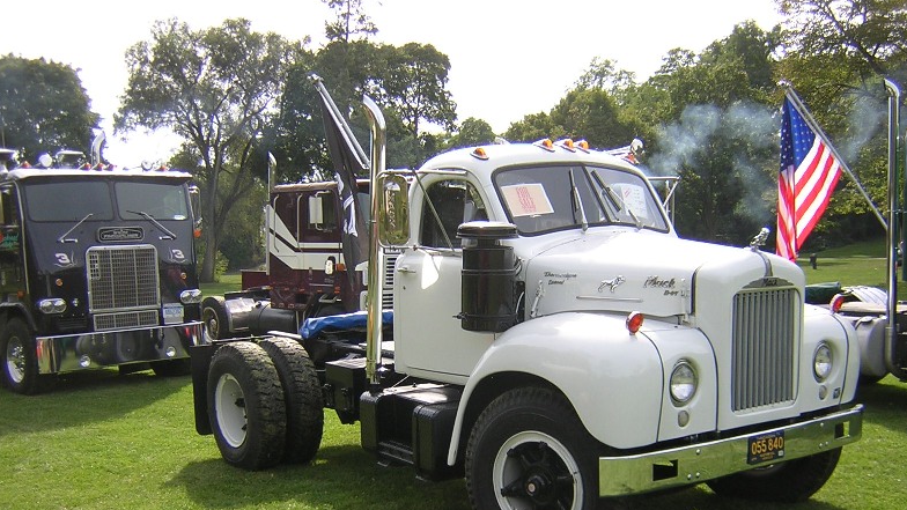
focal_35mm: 40
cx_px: 462
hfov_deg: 50.5
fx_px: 962
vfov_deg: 29.6
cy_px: 326
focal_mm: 4.7
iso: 100
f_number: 2.6
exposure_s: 1/515
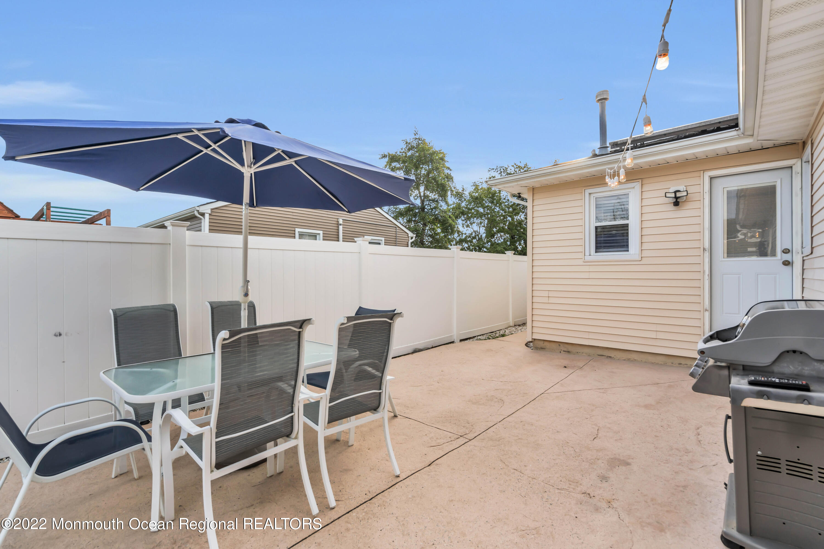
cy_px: 274
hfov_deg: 96.7
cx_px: 412
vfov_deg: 73.7
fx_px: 366
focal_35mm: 16
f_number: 8
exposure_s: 1/160
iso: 100
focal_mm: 16
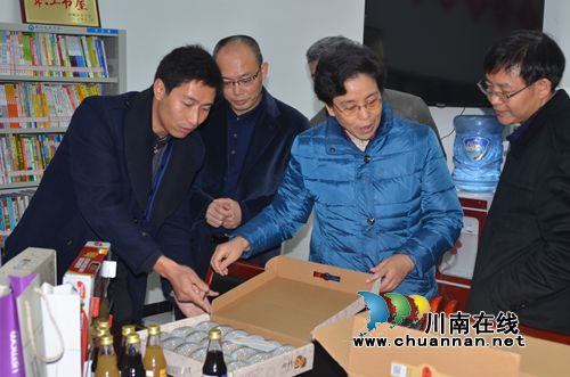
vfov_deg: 26.4
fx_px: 806
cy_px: 188
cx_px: 285
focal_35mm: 51
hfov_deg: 39.0
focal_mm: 34
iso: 100
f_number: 3.8
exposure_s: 1/60
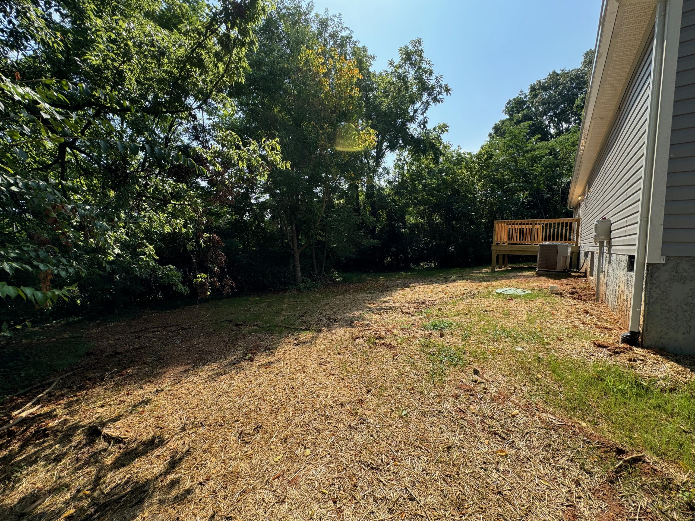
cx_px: 348
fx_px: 281
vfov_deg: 85.7
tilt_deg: -3.6
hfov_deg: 102.1
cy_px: 260
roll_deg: -1.2
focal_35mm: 14
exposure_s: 1/641
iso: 50
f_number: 2.2
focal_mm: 2.22
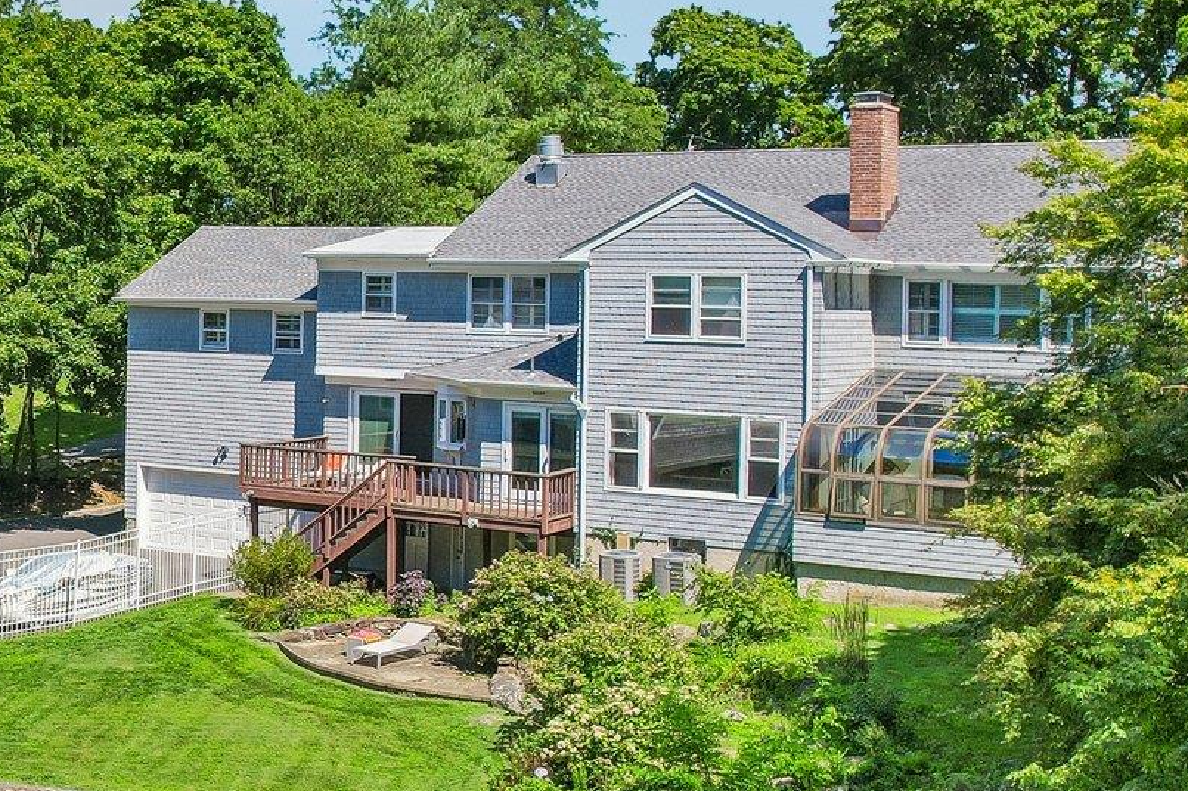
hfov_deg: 32.6
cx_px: -19
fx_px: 1847
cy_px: 619
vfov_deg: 23.8
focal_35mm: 56
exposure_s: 1/1500
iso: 100
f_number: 2.8
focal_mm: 8.4
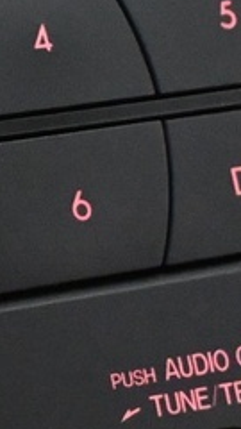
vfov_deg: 6.0
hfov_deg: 3.3
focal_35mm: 361
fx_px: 4101
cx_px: -498
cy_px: 290
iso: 5600
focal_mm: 34
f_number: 5
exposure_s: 1/60
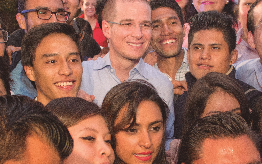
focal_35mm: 53
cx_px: 164
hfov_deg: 37.9
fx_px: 378
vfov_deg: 24.3
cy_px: 106
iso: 1600
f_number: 3.5
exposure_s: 1/125
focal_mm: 18
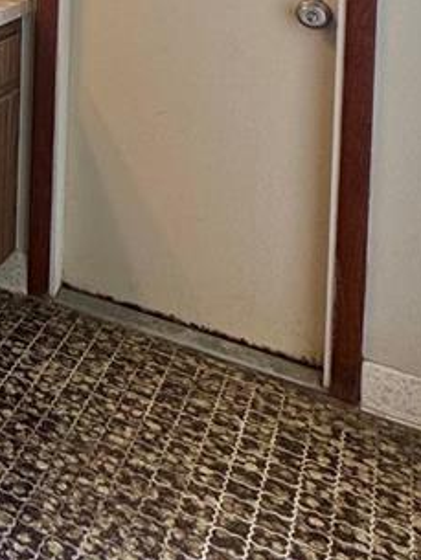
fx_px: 891
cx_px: -329
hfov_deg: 19.8
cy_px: -134
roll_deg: -0.8
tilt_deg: -2.0
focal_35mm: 55
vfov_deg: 29.4
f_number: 2.2
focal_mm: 2.22
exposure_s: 1/120
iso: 64
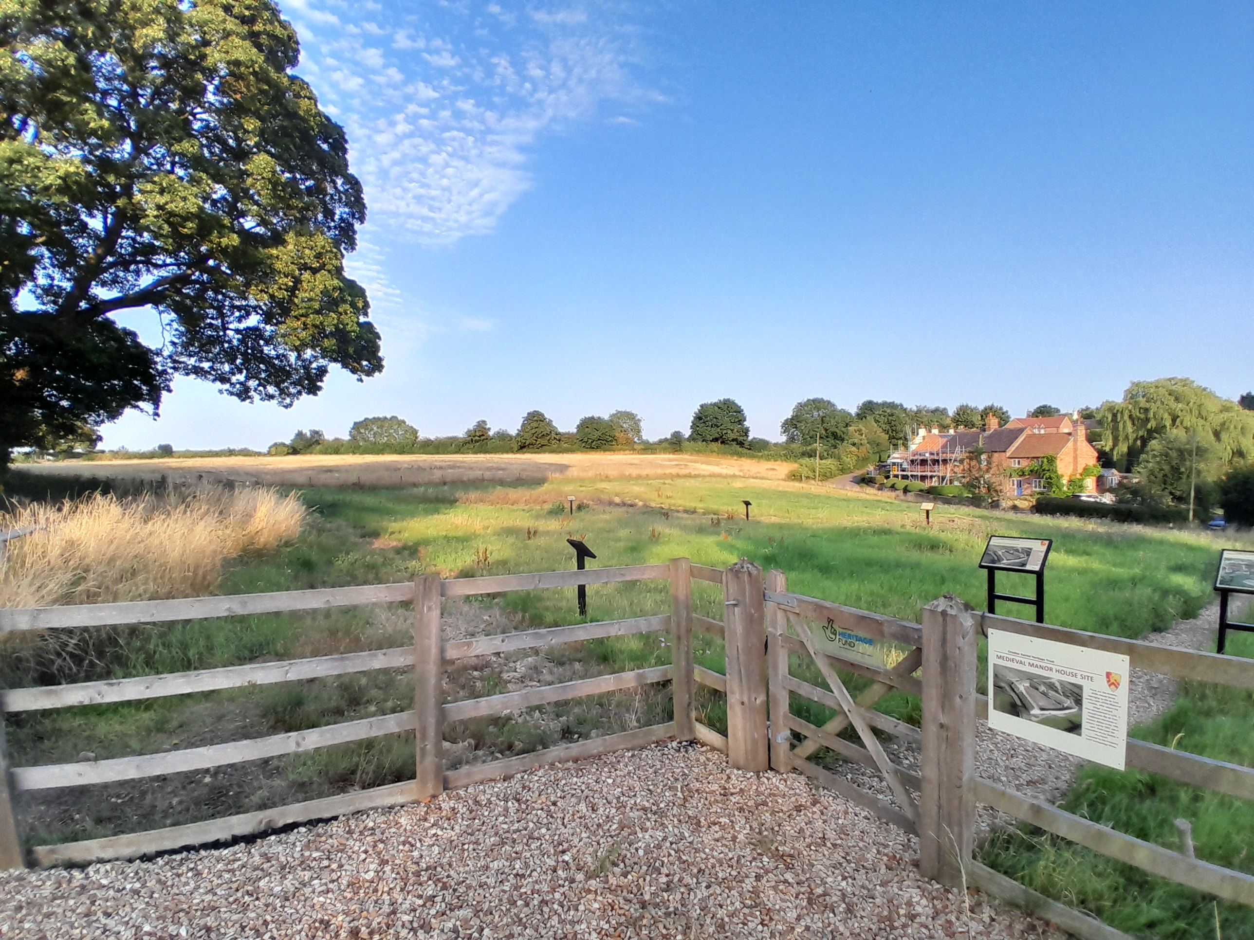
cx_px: 627
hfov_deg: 91.0
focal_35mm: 17
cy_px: 470
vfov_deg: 74.7
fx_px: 616
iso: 40
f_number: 2.2
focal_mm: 1.46
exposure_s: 1/621
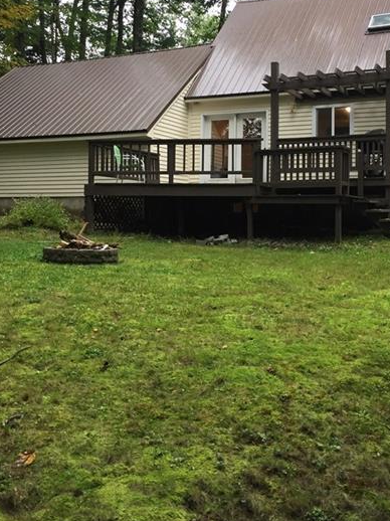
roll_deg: -0.5
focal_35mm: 43
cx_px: 204
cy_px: 178
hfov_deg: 33.6
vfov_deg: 43.3
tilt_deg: +3.6
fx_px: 646
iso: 32
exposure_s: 1/30
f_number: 2.2
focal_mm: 4.15
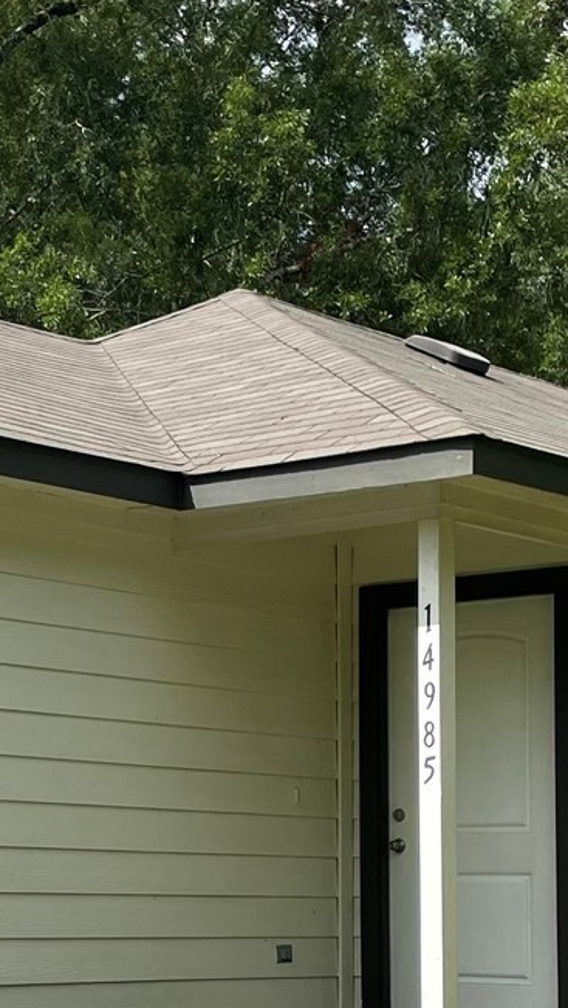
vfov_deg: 23.7
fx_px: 2382
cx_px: -25
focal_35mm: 89
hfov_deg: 13.4
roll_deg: -1.2
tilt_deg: +4.2
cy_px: 756
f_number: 1.6
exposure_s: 1/3509
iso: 32
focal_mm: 4.2
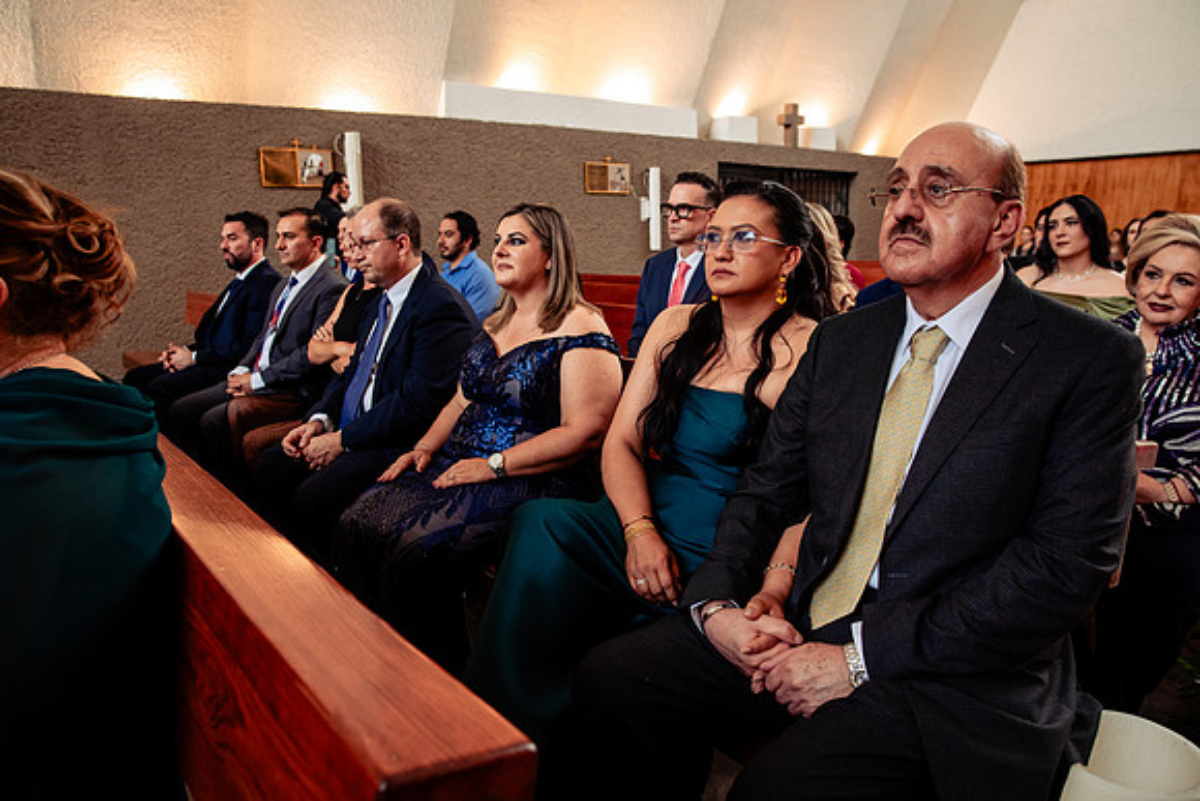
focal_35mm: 24
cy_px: 400
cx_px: 600
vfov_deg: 53.2
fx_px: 800
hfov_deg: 73.7
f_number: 4.5
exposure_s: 1/125
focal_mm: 24
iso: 1600
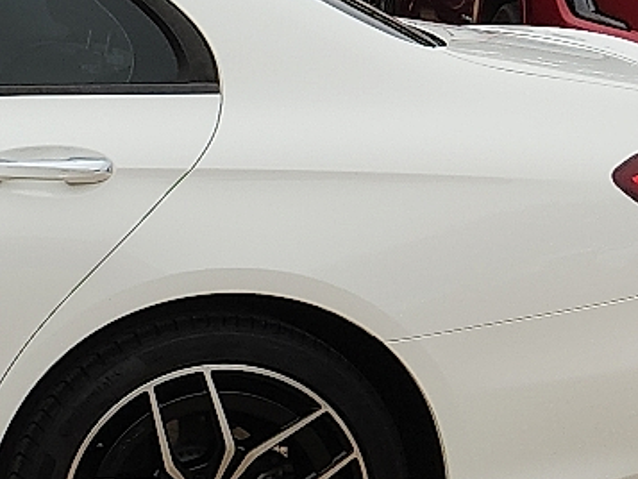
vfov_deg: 14.4
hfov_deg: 15.4
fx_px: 1899
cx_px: -627
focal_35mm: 103
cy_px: 313
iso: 50
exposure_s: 1/1111
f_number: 1.8
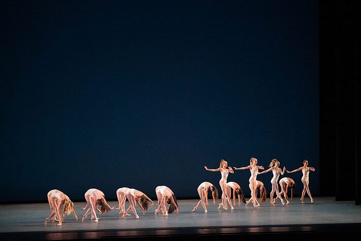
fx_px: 1073
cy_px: 120
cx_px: 180
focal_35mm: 107
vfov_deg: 12.8
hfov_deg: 19.1
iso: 5000
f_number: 6.3
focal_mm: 107
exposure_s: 1/400
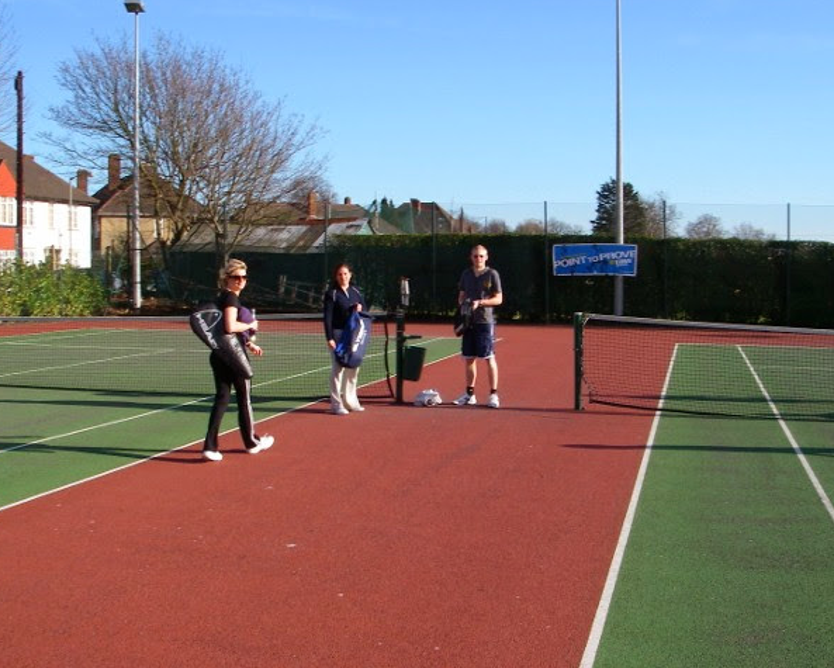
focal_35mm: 40
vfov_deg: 37.4
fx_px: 988
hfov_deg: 45.8
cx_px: 430
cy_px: 332
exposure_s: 1/160
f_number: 6.6
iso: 64
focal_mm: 6.3
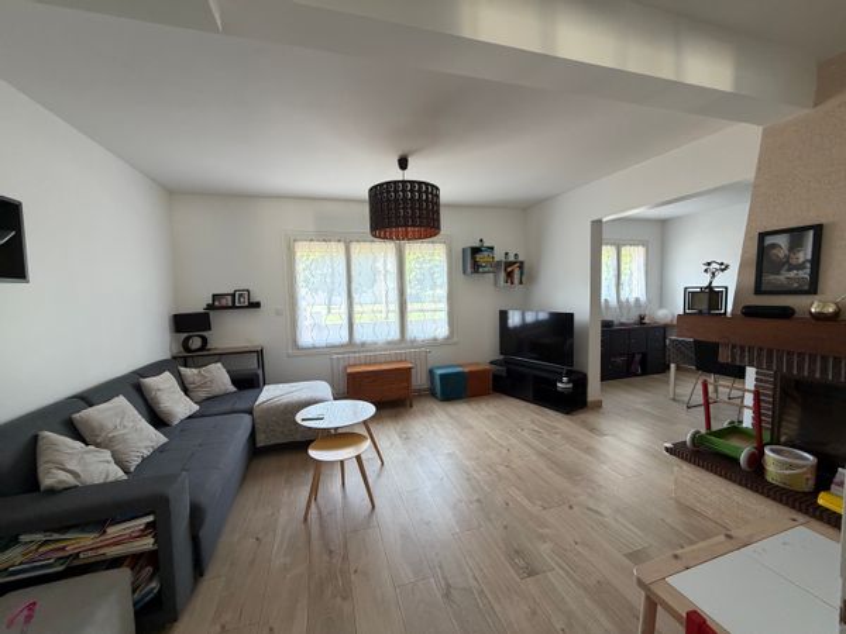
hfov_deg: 102.1
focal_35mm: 14
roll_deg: +1.6
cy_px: 317
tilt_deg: -4.2
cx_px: 423
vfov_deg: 85.7
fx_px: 342
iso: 320
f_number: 2.2
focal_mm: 2.22
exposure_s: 1/118
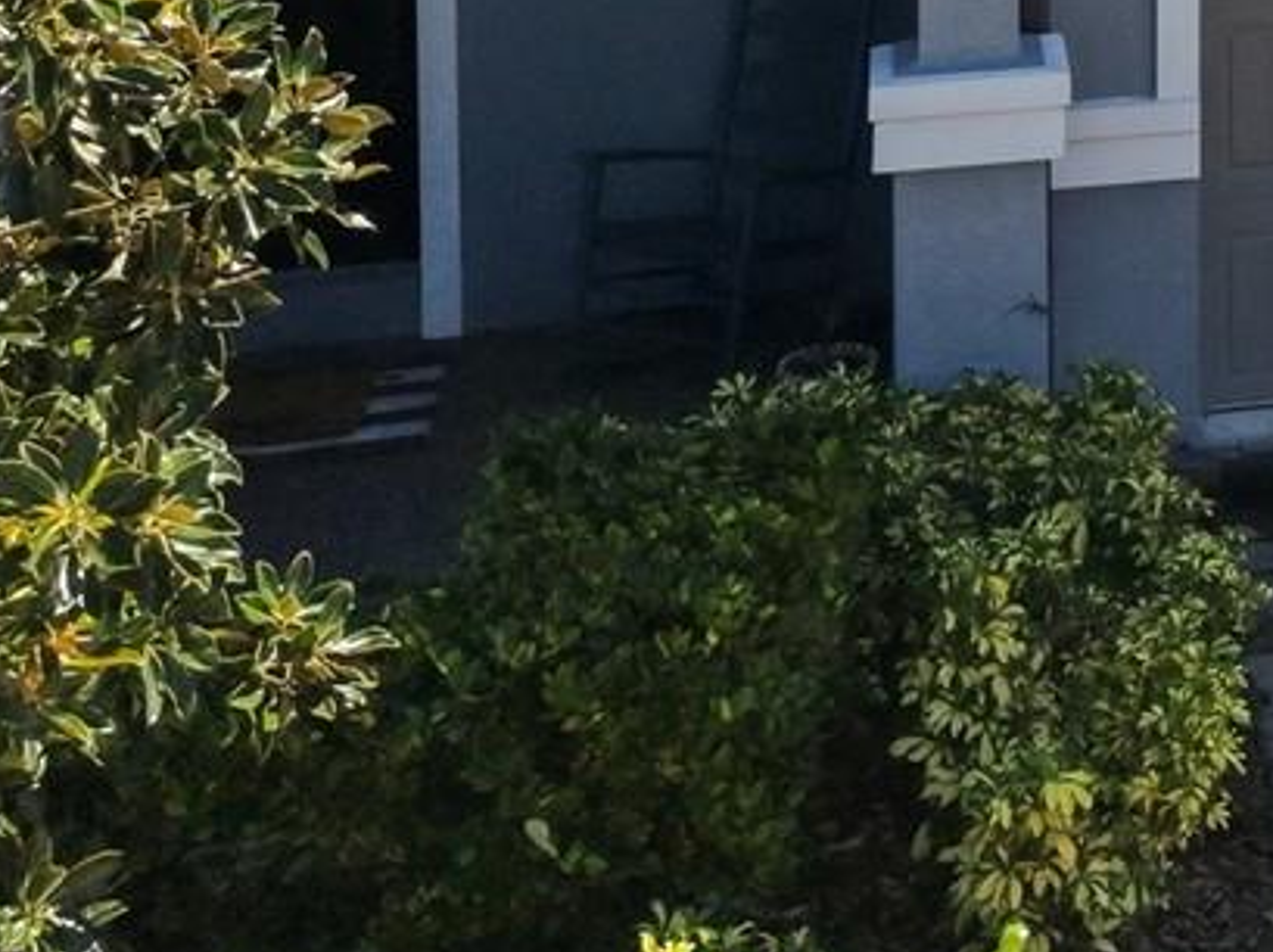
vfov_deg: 14.0
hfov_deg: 18.7
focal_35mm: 94
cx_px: 1855
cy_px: -731
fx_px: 3454
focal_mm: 8.7
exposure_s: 1/6000
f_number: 1.8
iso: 200
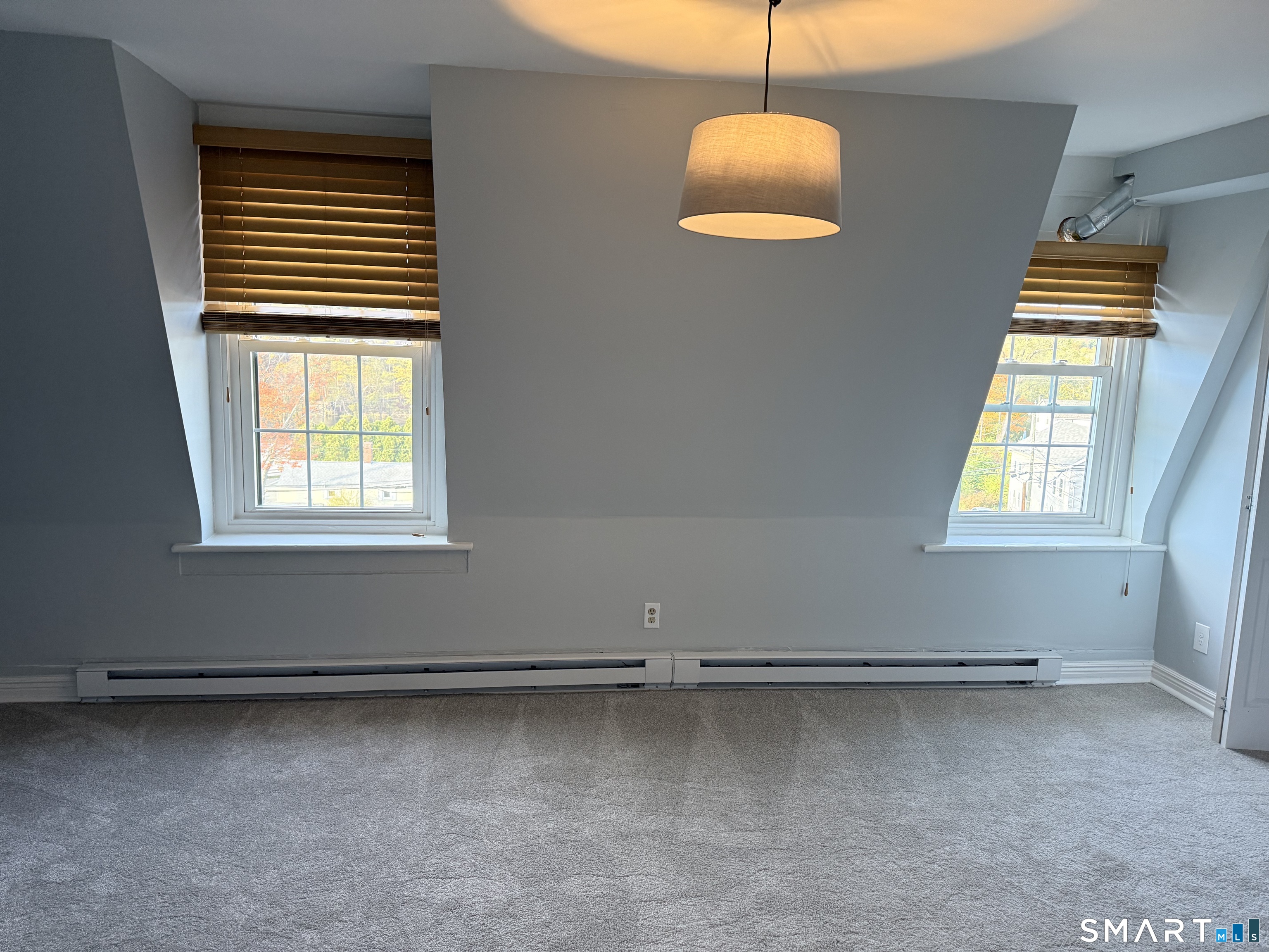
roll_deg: -1.6
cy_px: 476
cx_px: 634
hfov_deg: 71.6
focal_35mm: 24
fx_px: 880
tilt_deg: -7.5
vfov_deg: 56.8
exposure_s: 1/120
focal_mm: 6.76
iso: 400
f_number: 1.78
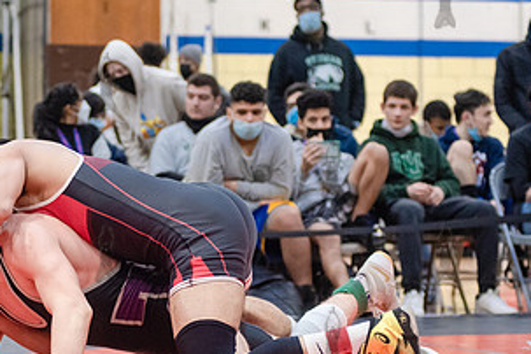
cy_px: 251
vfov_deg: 9.0
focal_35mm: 153
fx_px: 2257
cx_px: 105
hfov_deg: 13.4
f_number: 3.5
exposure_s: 1/320
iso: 4000
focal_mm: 80
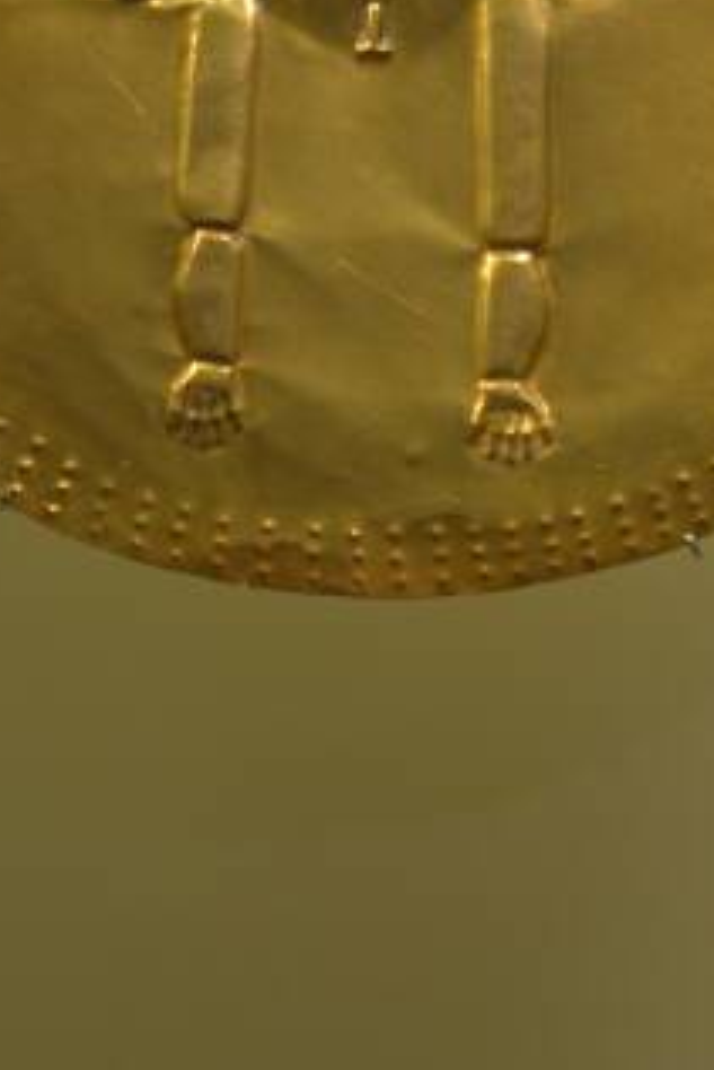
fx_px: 5408
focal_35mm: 182
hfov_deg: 7.6
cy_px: -27
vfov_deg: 11.2
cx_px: 415
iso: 180
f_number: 5.3
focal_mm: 48
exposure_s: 1/15
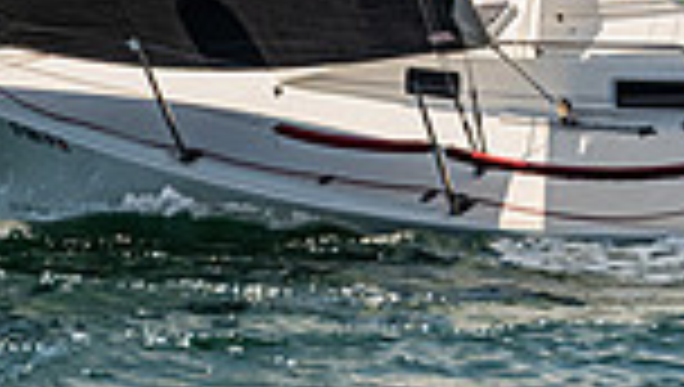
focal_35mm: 1197
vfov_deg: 1.0
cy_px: -339
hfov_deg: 1.8
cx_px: 859
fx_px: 21741
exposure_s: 1/1600
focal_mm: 250
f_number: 8
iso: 500
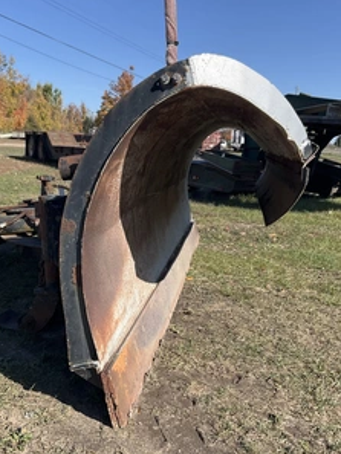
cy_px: 228
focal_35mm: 39
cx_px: 135
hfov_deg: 36.7
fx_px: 512
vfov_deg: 47.8
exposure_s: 1/1168
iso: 25
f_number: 1.8
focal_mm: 3
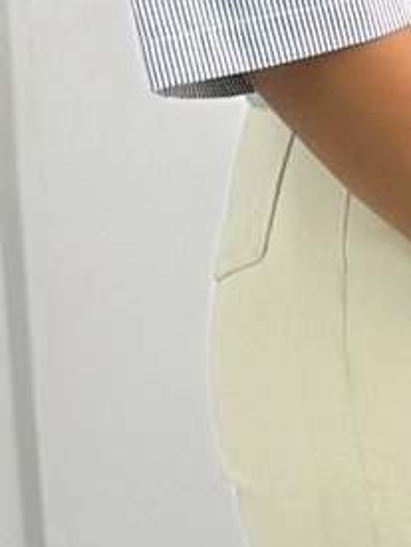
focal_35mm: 139
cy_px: -235
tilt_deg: -7.2
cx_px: 516
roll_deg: +2.7
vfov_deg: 13.5
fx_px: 2200
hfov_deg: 10.5
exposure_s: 1/529
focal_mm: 6.86
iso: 80
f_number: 1.78
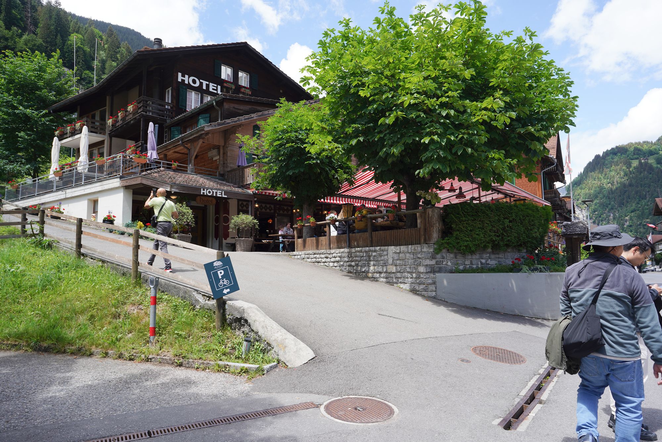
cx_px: 331
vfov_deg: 53.1
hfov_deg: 73.7
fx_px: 441
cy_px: 221
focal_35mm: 24
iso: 100
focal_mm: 24
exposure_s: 1/100
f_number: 9
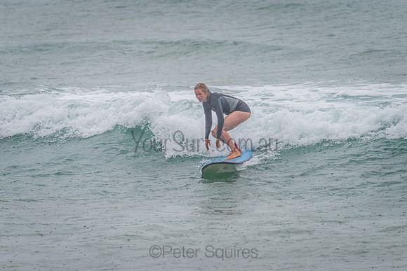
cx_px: 202
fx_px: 6885
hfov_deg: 3.4
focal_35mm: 609
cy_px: 128
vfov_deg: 2.3
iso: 250
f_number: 5.6
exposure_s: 1/320
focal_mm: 500
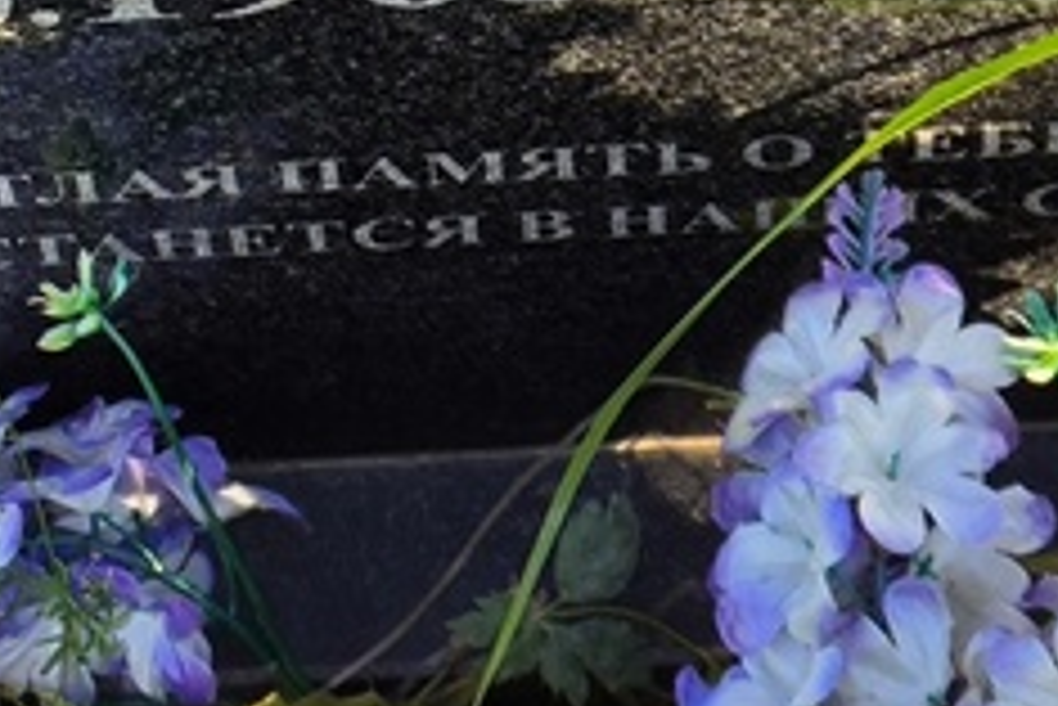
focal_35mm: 177
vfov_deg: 7.7
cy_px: -261
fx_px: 5205
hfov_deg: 11.6
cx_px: 520
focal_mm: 4.71
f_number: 1.7
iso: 50
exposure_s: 1/240
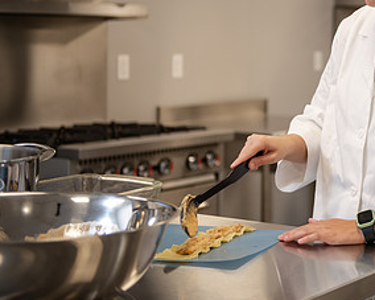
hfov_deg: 20.1
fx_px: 1021
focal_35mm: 92
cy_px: 55
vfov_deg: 16.6
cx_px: 379
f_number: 2.8
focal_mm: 48
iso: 500
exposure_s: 1/200
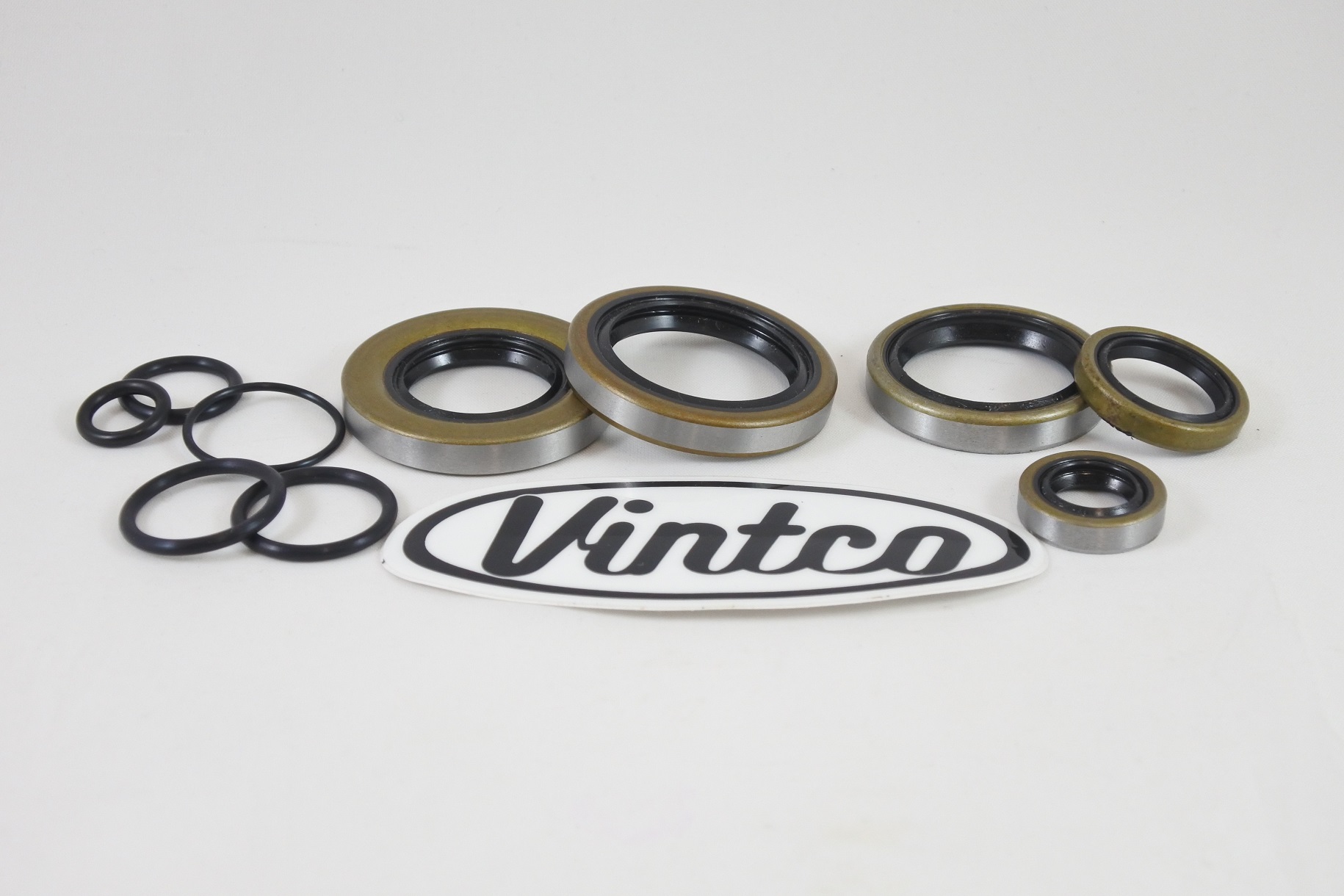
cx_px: 672
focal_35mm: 56
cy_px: 448
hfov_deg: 35.6
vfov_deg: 24.2
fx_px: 2091
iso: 560
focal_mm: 21
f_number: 4.8
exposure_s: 1/125
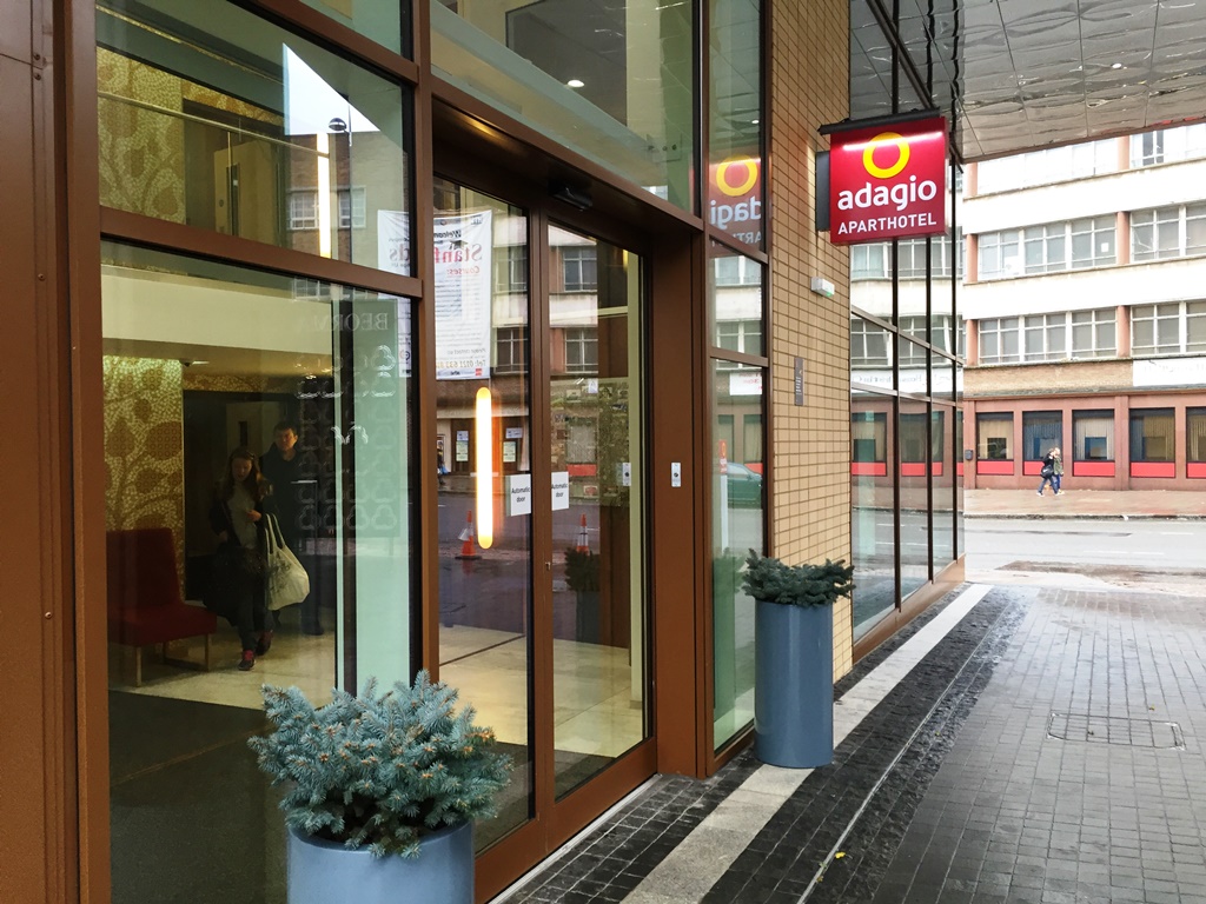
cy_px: 452
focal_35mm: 29
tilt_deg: -1.6
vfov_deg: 48.2
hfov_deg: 61.7
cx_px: 603
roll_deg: +0.5
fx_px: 1010
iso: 50
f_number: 2.2
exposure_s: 1/33
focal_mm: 4.15
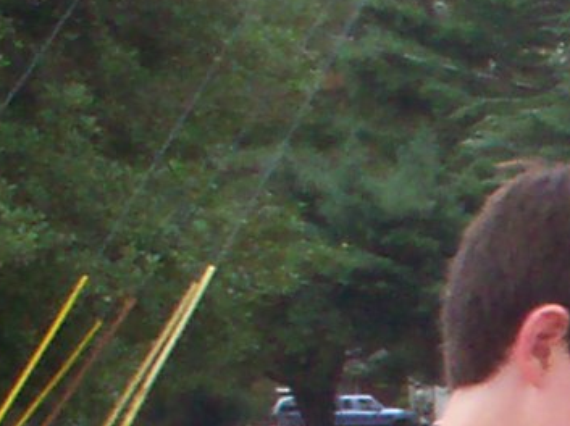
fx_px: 4326
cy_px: 1160
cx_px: 1615
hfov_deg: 6.9
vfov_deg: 5.4
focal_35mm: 263
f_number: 4.5
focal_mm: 6
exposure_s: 1/70.8
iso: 140
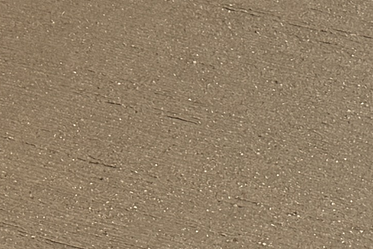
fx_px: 2020
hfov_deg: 10.2
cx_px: -166
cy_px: -772
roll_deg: -1.5
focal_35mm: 195
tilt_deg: -11.3
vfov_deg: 5.9
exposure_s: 1/580
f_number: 1.78
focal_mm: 6.76
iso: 80
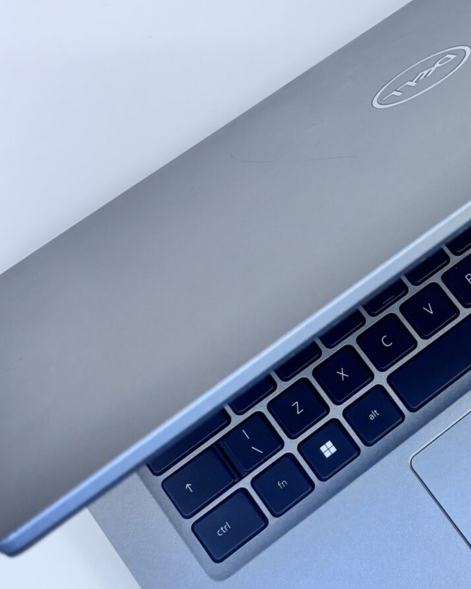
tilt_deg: -69.1
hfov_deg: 20.3
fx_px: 1272
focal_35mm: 73
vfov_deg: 26.0
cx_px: 470
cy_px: 211
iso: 80
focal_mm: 5.96
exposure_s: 1/100
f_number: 1.6
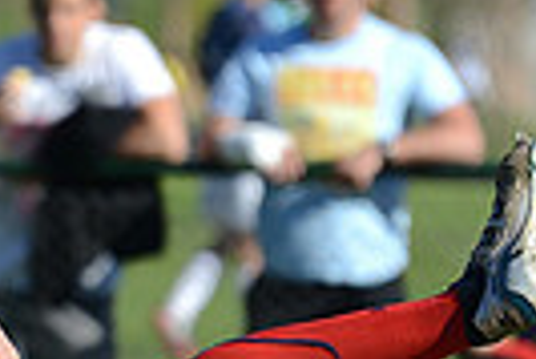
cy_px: 639
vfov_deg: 1.4
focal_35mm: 962
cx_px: -101
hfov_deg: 2.1
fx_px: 14339
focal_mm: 220
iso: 320
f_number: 5.3
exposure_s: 1/1600
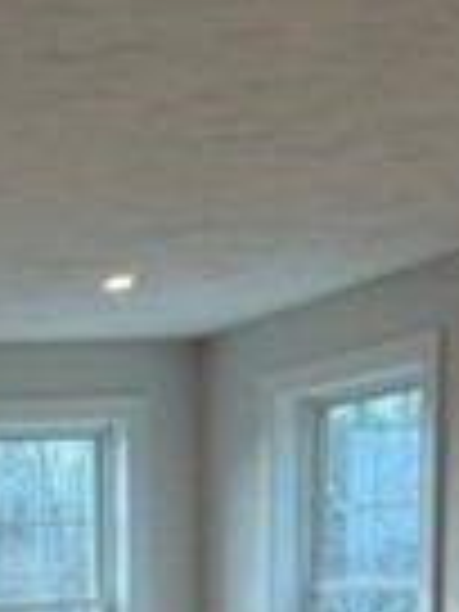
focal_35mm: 86
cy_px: 891
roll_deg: +4.0
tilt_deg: -9.4
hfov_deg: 15.8
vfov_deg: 20.0
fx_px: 1520
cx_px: -225
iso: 40
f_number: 1.5
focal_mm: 5.7
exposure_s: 1/180
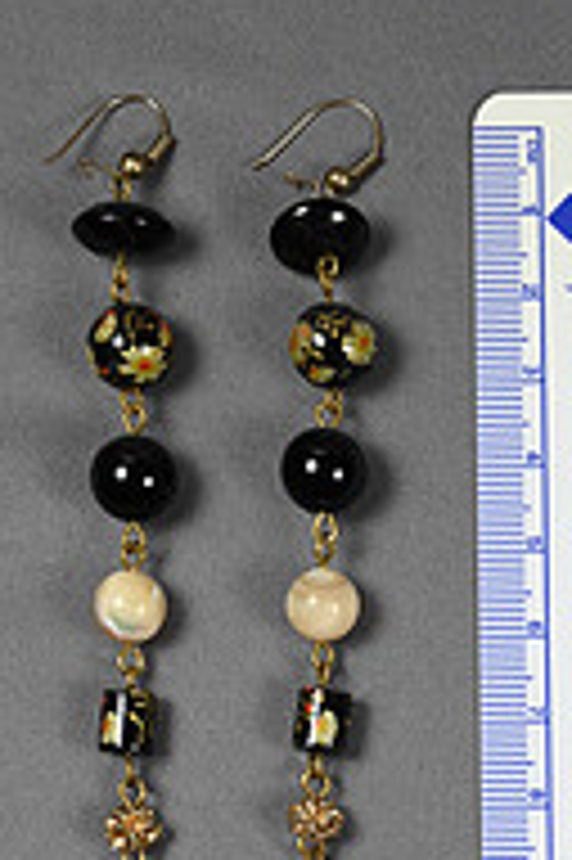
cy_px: 995
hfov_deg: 9.3
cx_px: 651
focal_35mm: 146
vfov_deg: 13.7
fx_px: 3486
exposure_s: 1/50
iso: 400
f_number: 9
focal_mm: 48
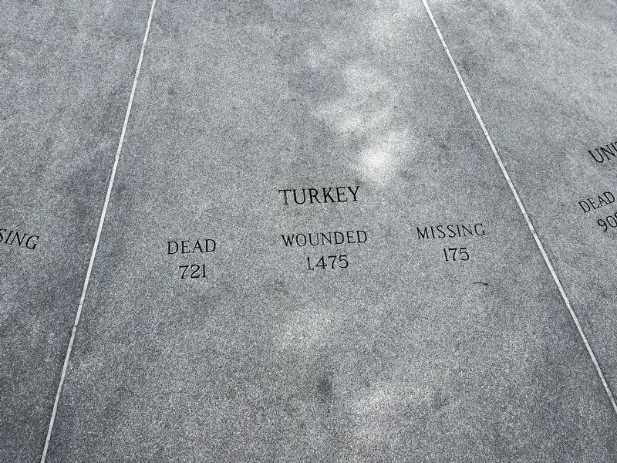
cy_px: 232
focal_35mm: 26
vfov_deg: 53.1
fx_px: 463
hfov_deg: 67.3
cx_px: 308
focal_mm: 5.1
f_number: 1.6
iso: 50
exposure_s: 1/898
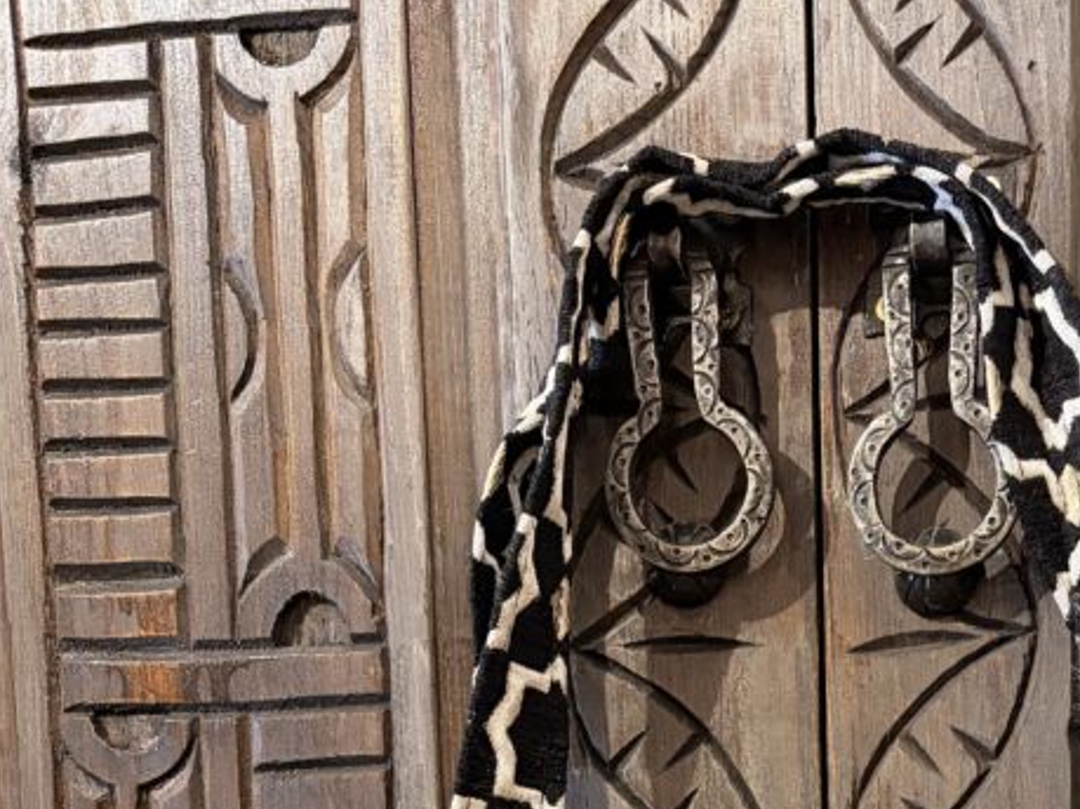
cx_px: 882
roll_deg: +1.3
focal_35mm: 58
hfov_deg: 32.2
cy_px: 1126
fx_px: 1809
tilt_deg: -7.5
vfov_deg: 22.0
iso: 400
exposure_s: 1/50
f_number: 1.6
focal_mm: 5.96
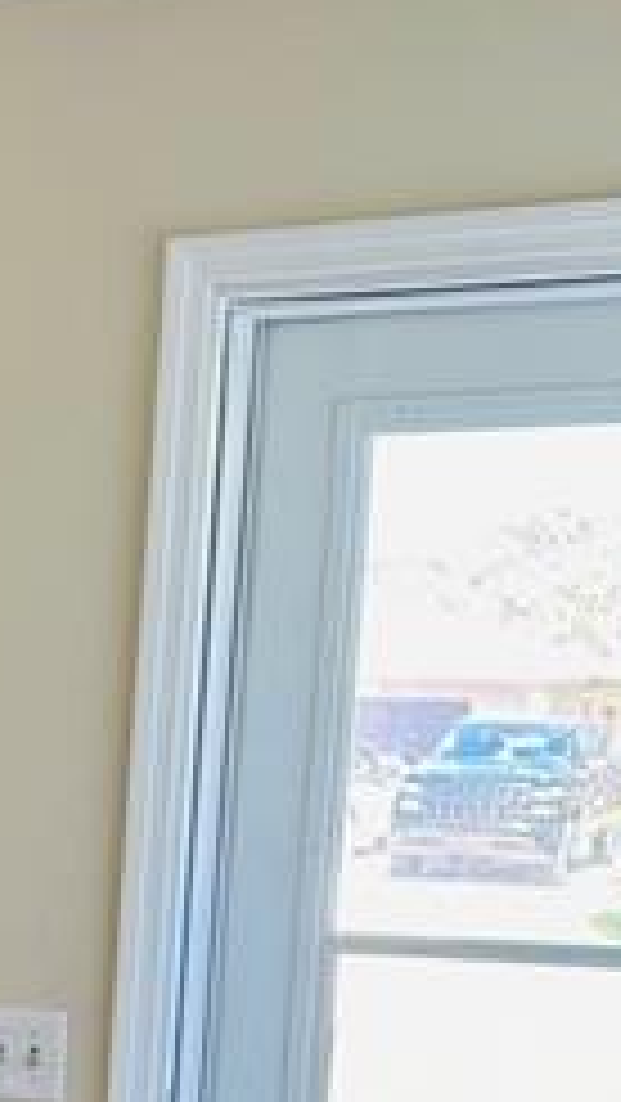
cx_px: -472
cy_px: 1124
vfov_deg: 24.6
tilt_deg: -10.5
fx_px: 2398
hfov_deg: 13.4
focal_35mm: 82
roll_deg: -1.1
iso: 160
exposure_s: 1/120
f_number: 1.78
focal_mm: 6.86
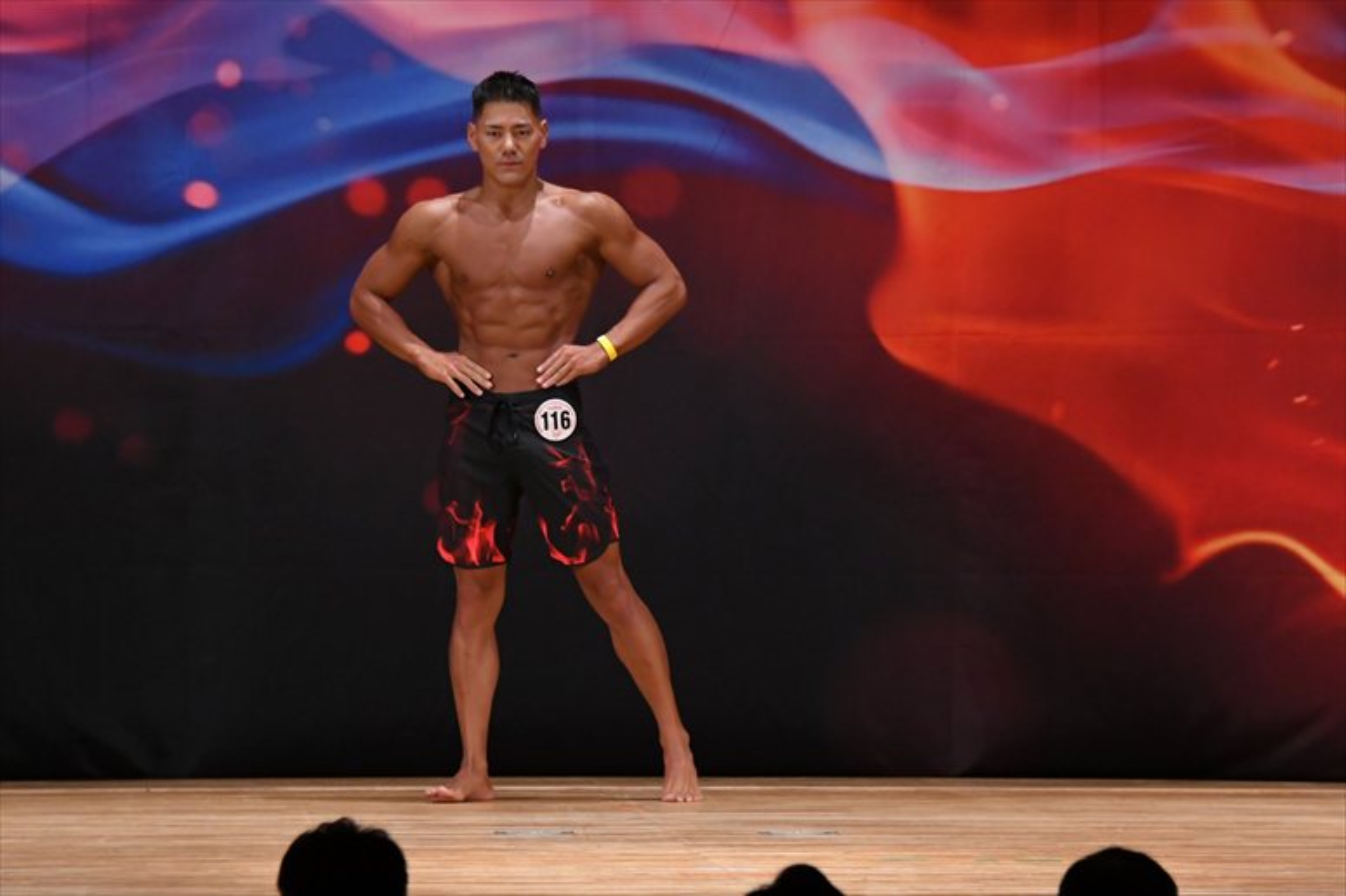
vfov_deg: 5.1
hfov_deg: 7.6
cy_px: 448
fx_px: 10090
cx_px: 673
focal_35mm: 270
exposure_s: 1/400
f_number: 5.6
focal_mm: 180
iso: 3200
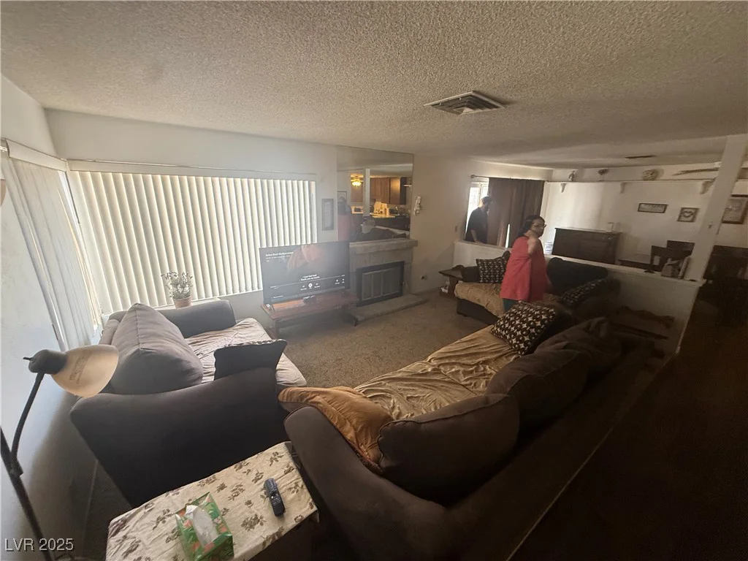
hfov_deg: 102.1
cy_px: 280
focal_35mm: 14
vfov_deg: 85.7
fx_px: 303
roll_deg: +0.0
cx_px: 374
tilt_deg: -15.2
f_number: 2.2
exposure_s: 1/60
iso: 320
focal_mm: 2.22
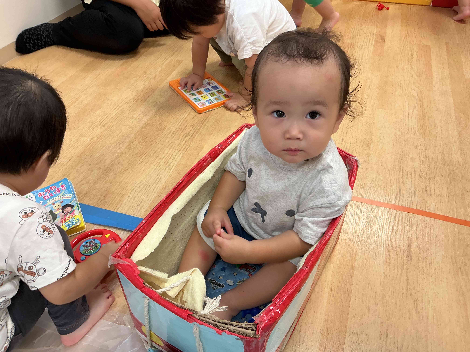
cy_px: 176
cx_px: 235
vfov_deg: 48.2
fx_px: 394
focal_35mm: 29
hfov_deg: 61.7
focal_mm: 3
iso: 40
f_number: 1.8
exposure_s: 1/60
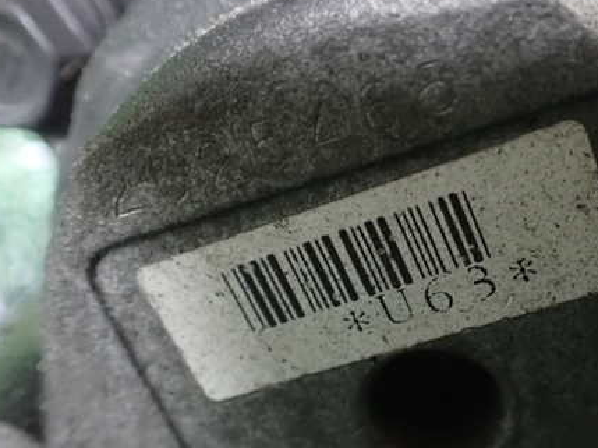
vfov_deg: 34.3
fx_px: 725
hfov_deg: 44.1
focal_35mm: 42
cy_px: 204
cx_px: 401
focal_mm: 5.4
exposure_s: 1/30
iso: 1600
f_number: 2.3
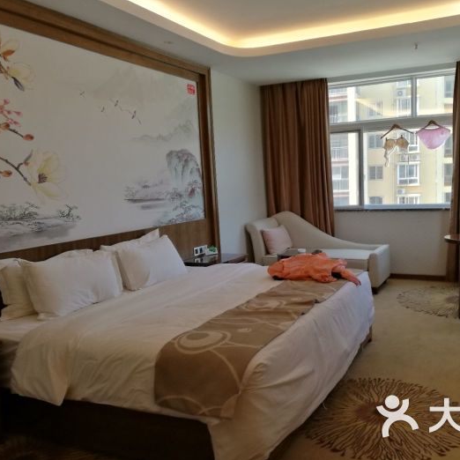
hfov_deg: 50.6
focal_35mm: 32
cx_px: 289
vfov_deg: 51.1
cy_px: 230
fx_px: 481
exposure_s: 1/33.3
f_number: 2
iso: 80
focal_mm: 4.04
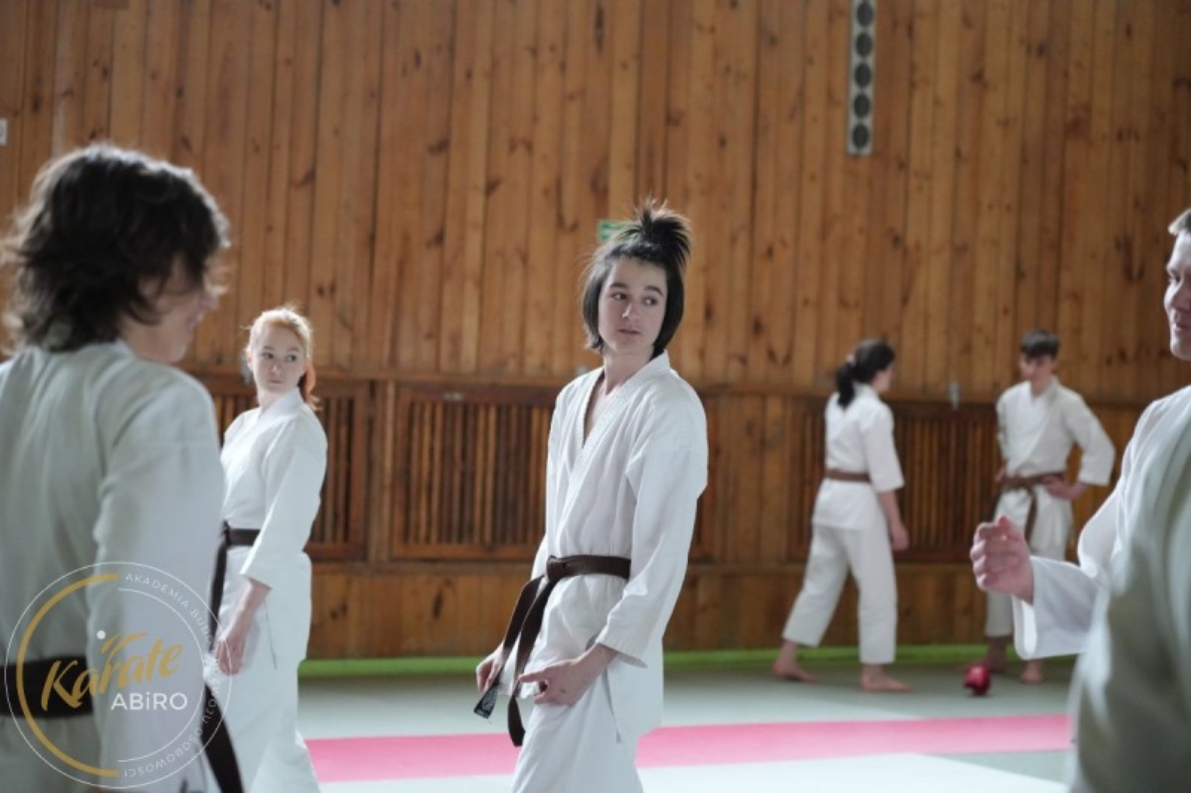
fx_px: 3473
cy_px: 396
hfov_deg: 19.5
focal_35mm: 105
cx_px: 596
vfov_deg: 13.0
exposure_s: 1/160
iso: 6400
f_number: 4
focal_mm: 105
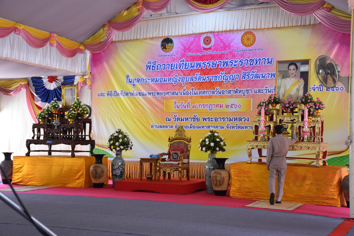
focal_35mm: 52
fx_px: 516
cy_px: 118
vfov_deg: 25.8
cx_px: 177
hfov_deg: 37.9
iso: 800
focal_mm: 35
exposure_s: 1/60
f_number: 4.2
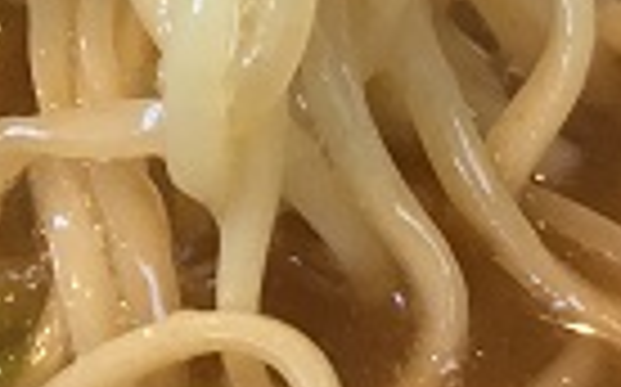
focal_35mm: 182
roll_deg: +9.1
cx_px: 56
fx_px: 3078
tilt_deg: -32.0
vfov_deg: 7.0
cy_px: -376
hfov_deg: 11.4
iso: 32
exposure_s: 1/30
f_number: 2.2
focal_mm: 4.15
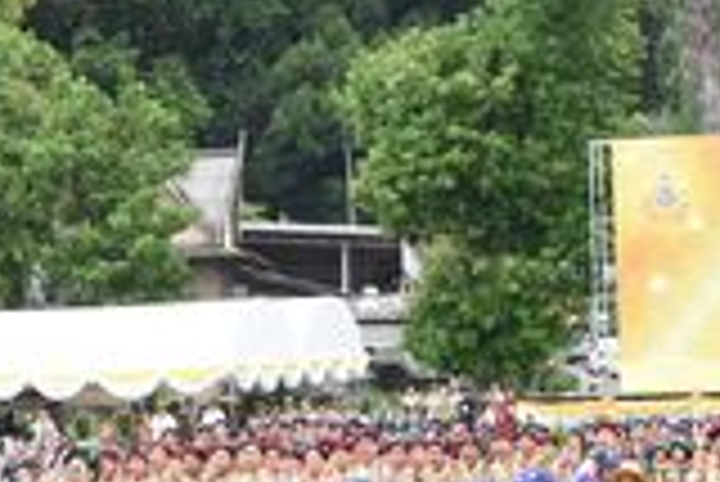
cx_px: 189
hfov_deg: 11.7
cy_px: 376
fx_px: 3503
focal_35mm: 175
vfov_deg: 7.9
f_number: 18
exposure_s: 1/4000
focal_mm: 70
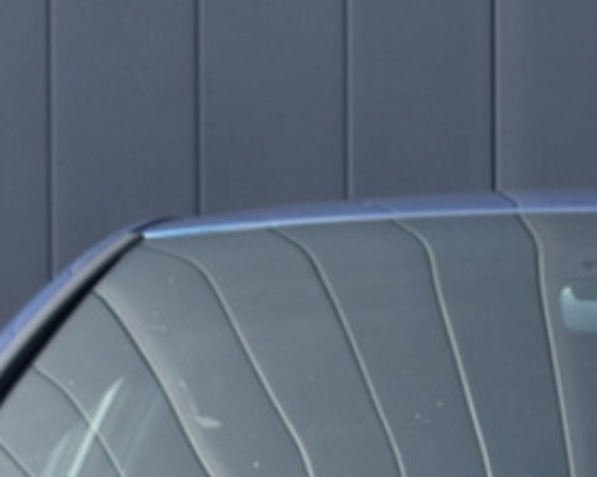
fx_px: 4679
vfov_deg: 5.7
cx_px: 643
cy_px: 936
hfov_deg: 7.3
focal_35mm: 265
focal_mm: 38
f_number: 8
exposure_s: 1/250
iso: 320
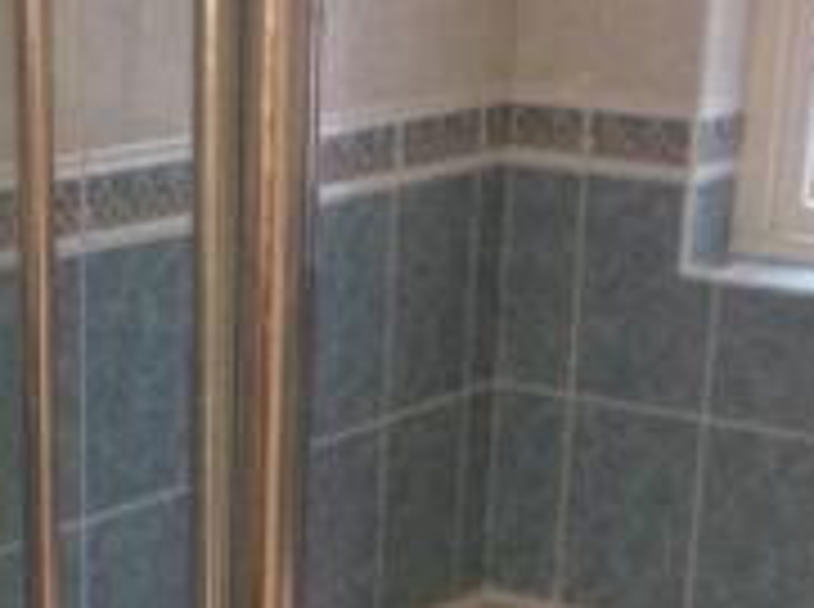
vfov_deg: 12.7
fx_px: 2652
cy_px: 732
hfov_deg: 17.4
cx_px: 353
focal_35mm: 113
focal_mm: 4.28
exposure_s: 1/20
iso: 320
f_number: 2.4
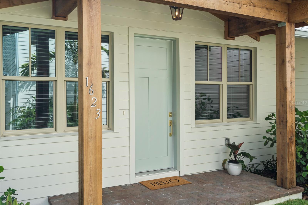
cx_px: 154
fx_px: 299
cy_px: 102
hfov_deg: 54.4
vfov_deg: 37.8
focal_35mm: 35
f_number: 9
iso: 250
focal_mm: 35
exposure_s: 1/125
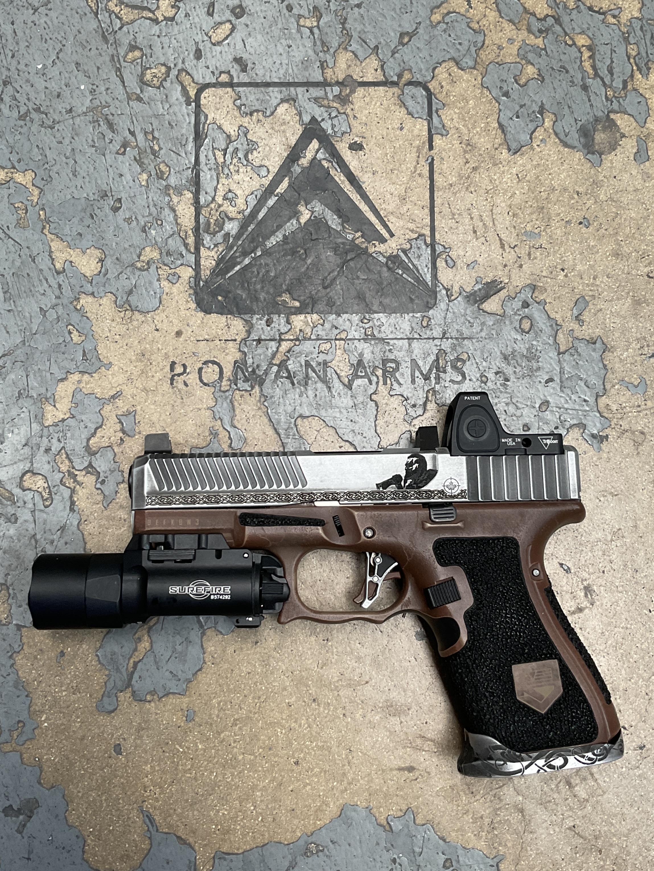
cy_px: 436
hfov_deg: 48.2
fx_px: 731
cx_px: 327
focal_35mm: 29
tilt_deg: -82.9
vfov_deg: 61.7
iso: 50
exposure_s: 1/60
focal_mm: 3
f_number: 1.8
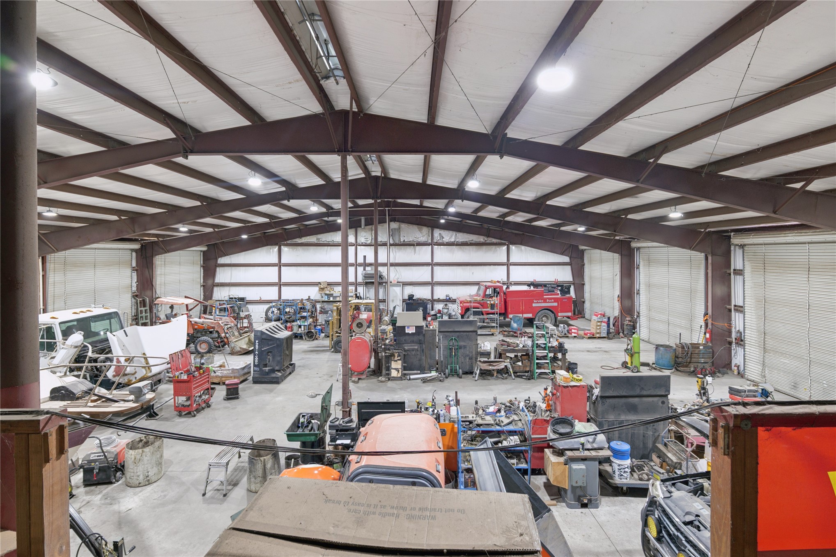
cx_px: 418
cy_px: 278
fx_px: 371
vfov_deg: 73.7
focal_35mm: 16
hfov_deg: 96.7
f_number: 7.1
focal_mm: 16
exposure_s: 1/13
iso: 640
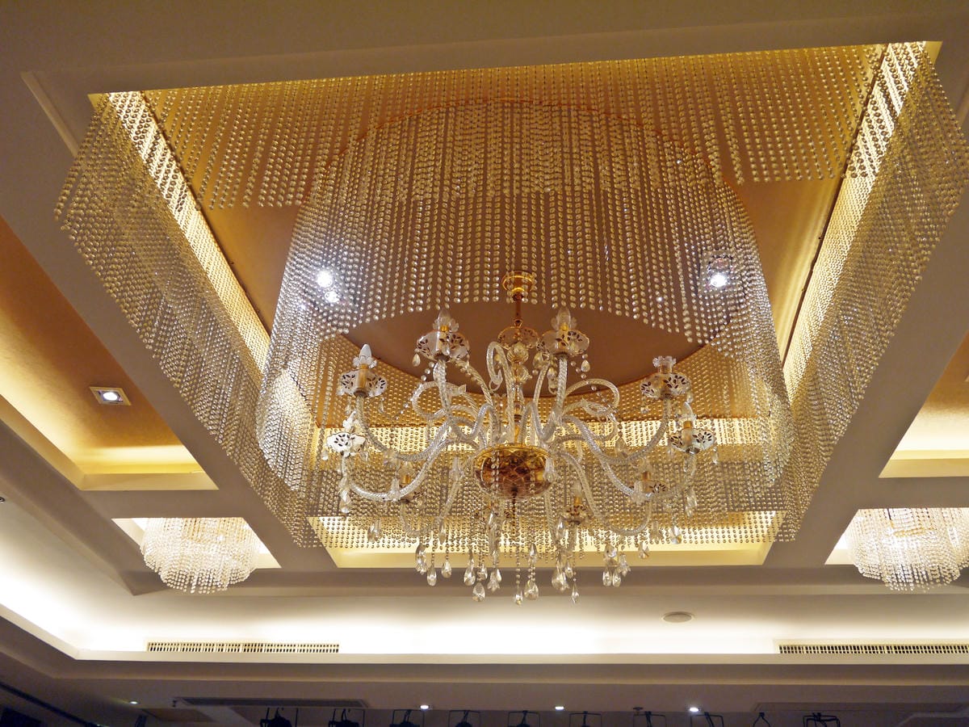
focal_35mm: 32
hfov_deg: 56.8
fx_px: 896
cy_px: 364
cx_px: 484
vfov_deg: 44.2
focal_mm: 16
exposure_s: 1/60
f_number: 3.9
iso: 320
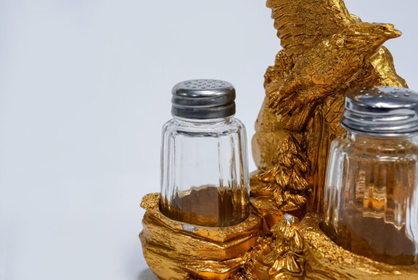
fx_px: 813
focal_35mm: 70
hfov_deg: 28.8
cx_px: 209
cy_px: 140
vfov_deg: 19.5
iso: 6400
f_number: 14
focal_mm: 70
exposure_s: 1/160
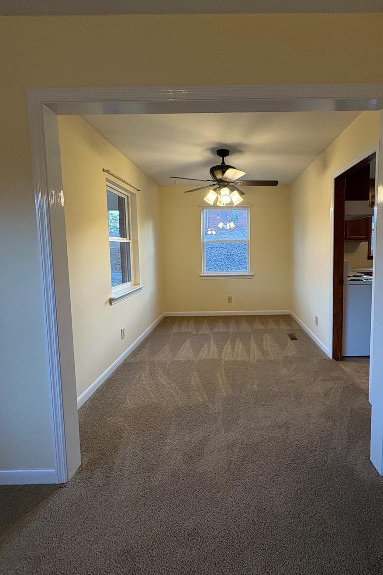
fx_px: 271
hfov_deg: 69.7
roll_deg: +1.8
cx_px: 231
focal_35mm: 17
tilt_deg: -4.2
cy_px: 270
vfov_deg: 93.2
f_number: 2.2
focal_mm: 2.22
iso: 250
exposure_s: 1/60
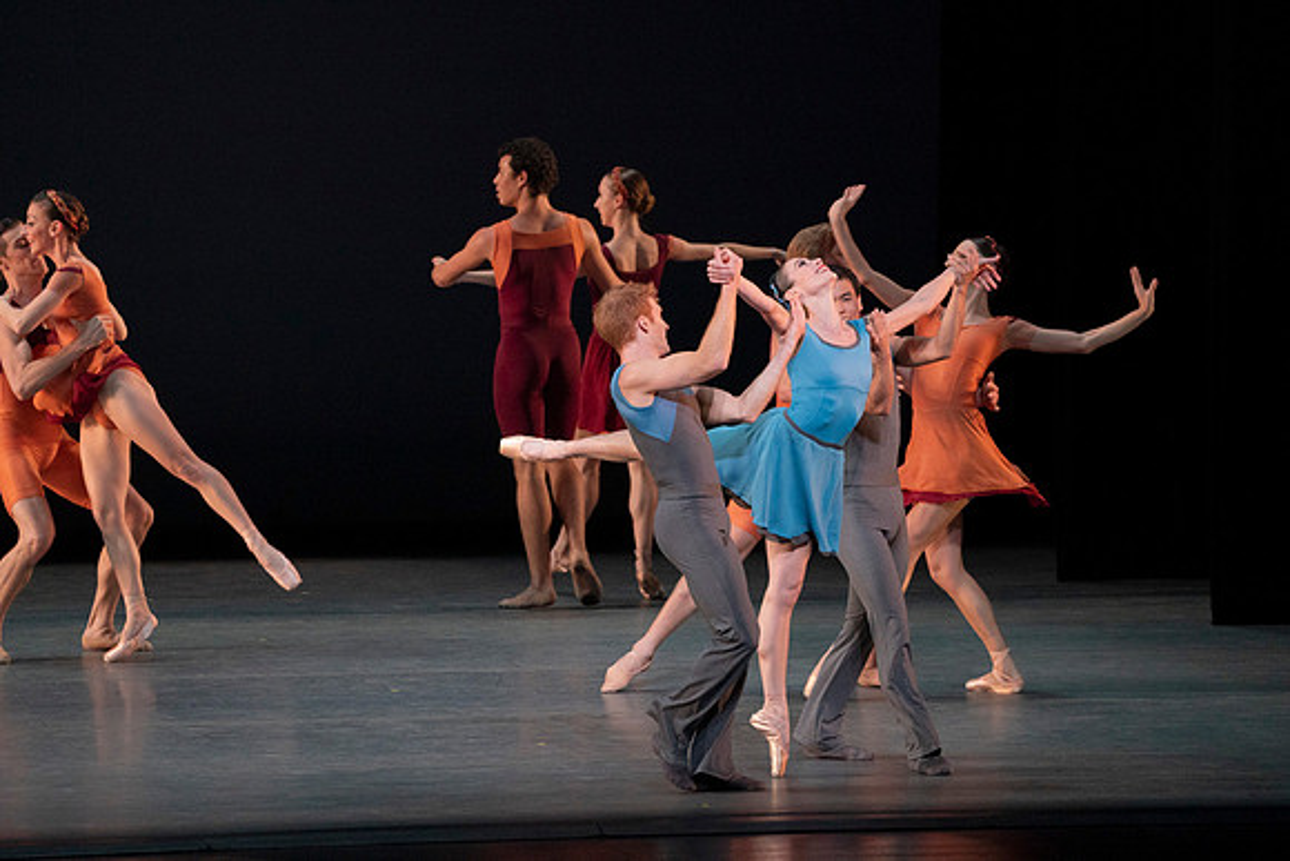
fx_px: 10967
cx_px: 645
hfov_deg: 6.7
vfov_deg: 4.5
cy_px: 430
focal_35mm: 306
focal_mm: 306
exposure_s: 1/400
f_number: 8
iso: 6400
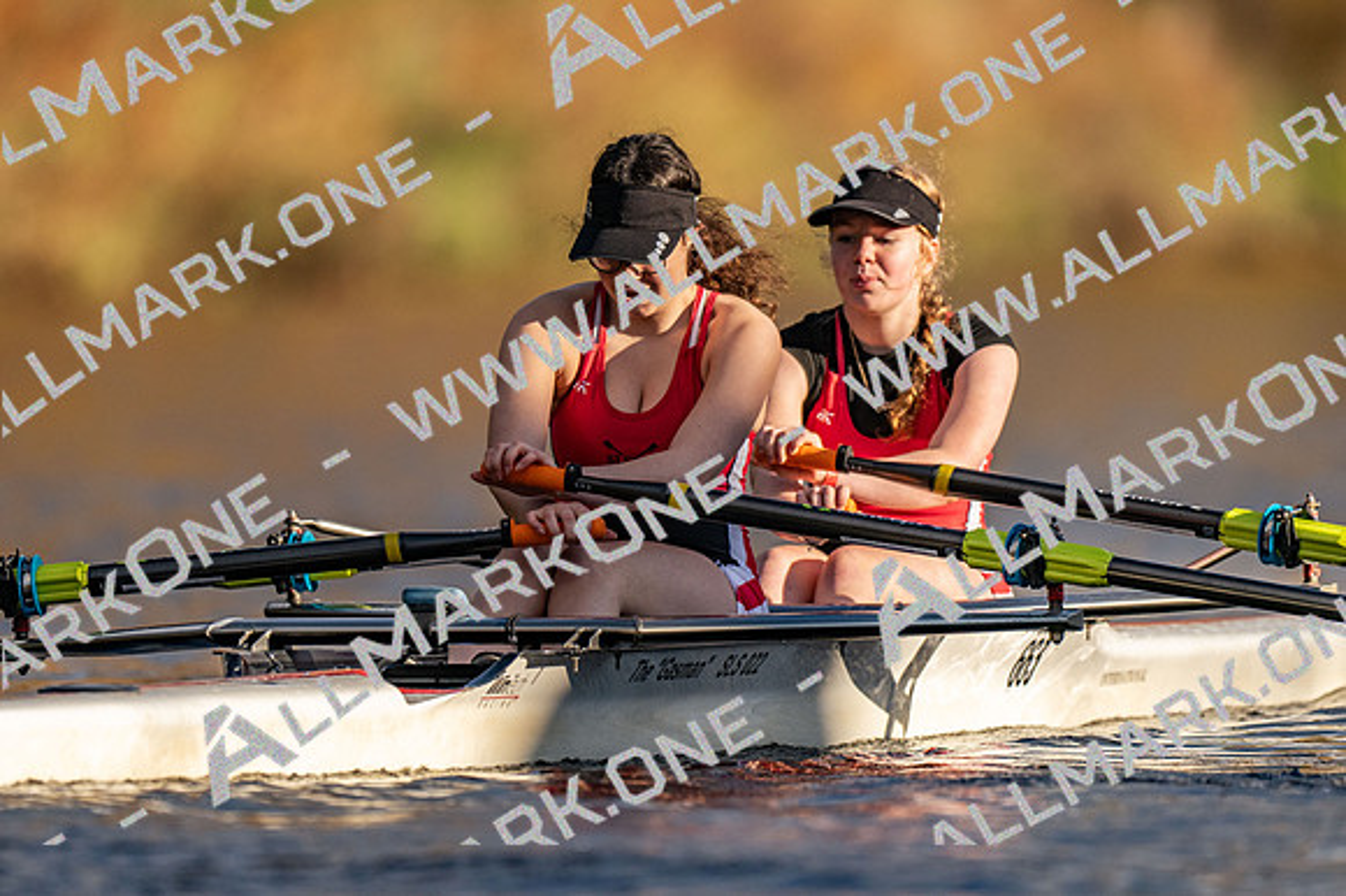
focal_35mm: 900
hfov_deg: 2.3
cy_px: 448
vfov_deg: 1.5
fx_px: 33630
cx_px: 673
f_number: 4
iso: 280
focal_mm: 600
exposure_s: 1/2500
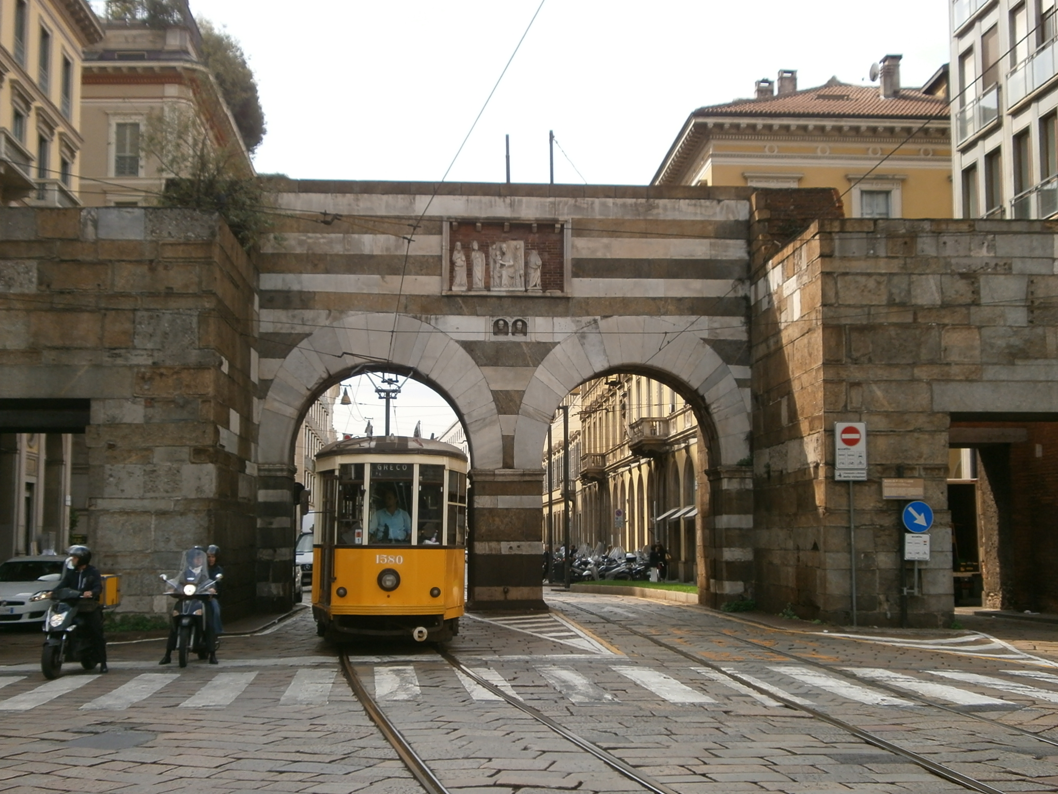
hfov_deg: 41.2
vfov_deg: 31.5
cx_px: 529
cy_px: 397
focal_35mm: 46
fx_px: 1406
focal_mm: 8.1
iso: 100
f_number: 3.8
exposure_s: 1/500
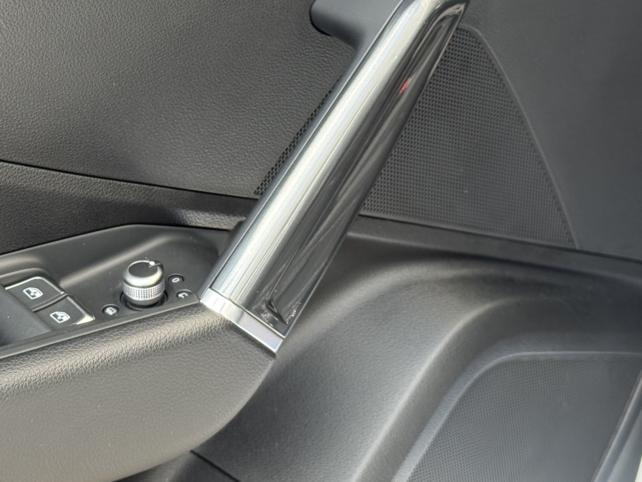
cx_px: 158
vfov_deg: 16.4
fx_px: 1651
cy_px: 65
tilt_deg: -25.2
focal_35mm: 89
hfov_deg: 21.8
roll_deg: -0.4
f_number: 1.78
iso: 100
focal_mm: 6.76
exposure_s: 1/475
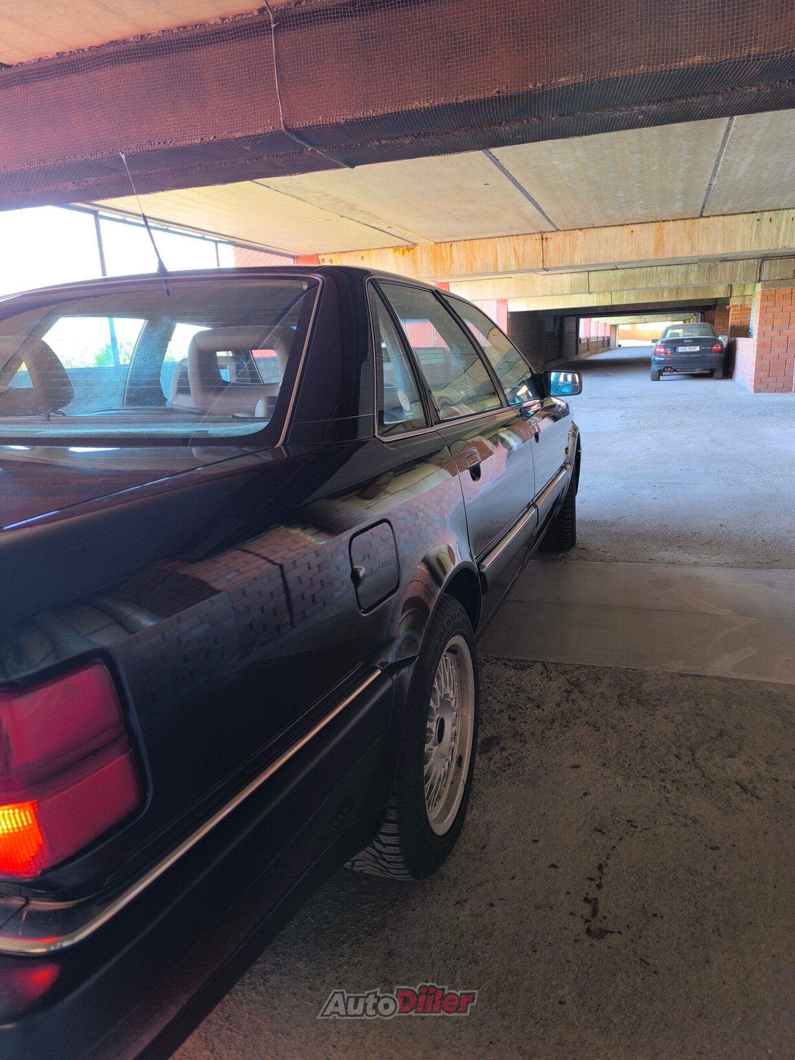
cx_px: 398
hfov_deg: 58.9
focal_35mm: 23
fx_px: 704
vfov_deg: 73.9
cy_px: 530
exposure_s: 1/50
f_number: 1.65
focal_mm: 6.14
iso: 500
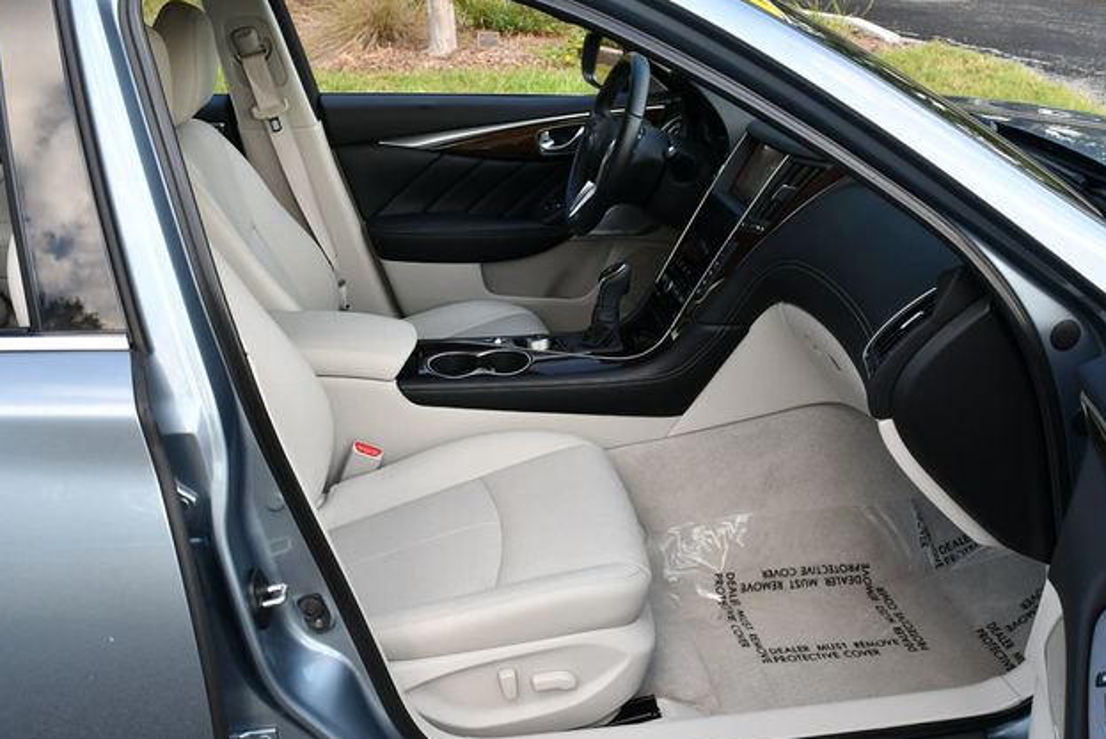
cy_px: 377
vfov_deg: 36.0
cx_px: 554
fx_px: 1137
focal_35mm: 37
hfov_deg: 51.9
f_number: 5.6
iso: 320
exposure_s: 1/250
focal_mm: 18
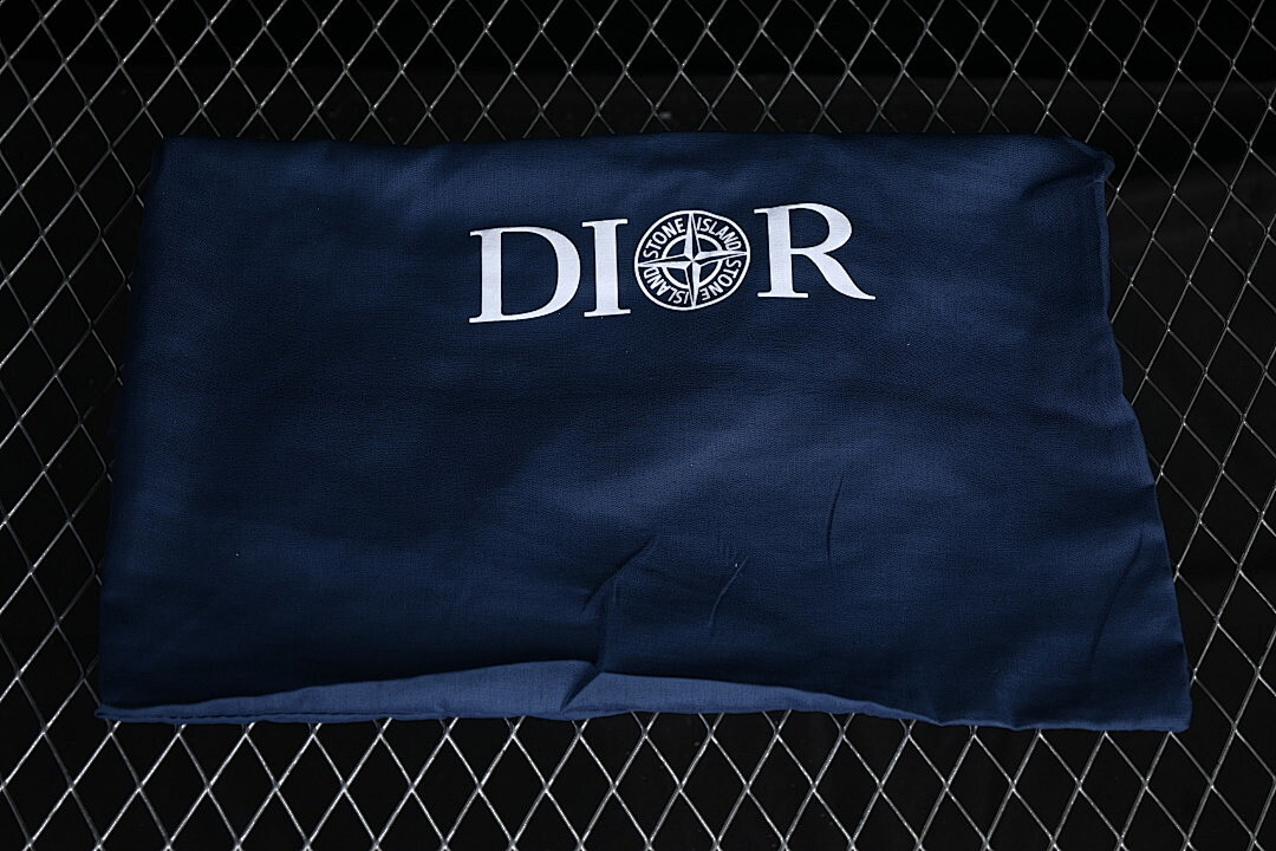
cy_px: 426
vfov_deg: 18.2
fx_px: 2658
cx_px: 638
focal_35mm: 75
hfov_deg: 27.0
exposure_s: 1/60
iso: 160
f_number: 6.3
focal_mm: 50
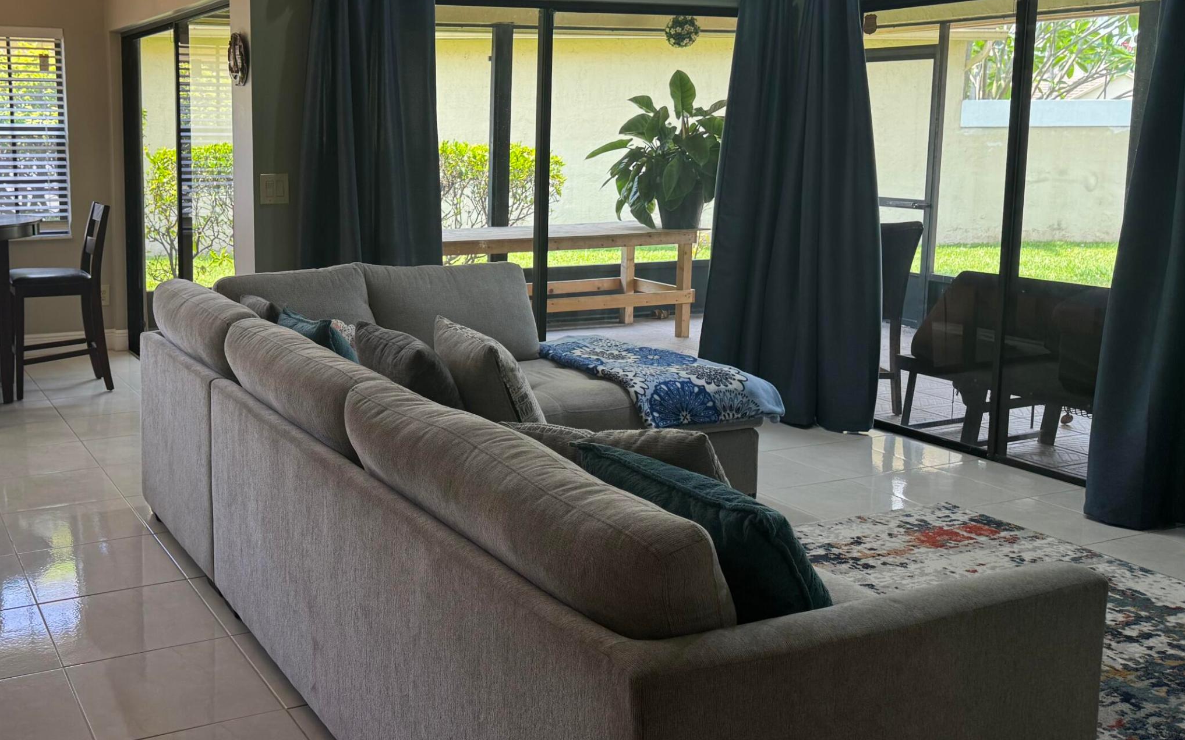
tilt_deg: -7.2
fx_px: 1163
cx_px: 353
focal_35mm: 36
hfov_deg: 52.5
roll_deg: +0.4
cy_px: 275
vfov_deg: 35.1
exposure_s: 1/120
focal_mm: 6.76
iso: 125
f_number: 1.78
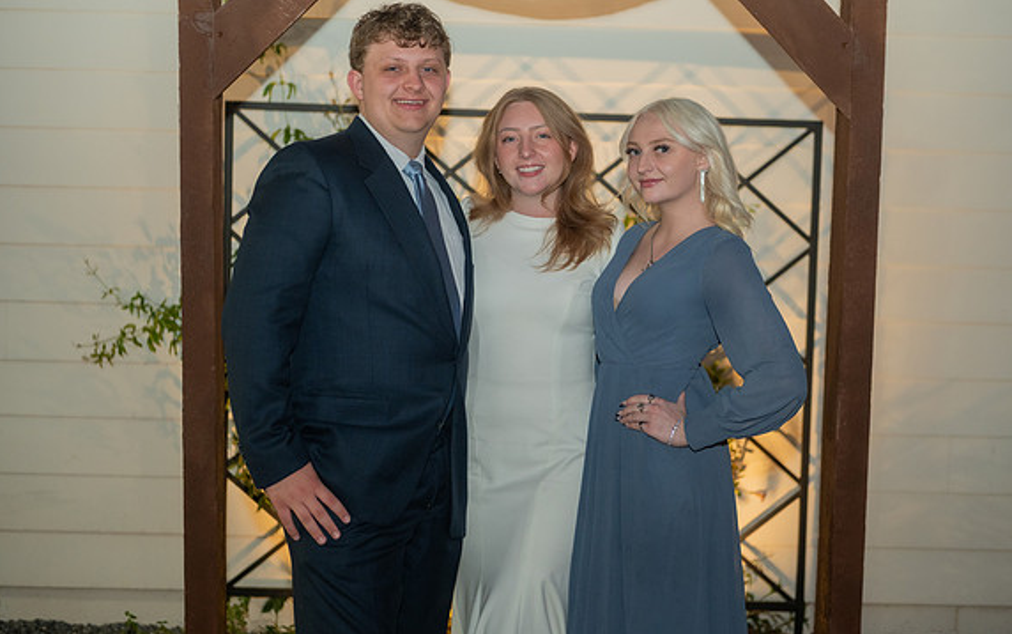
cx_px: 510
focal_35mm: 64
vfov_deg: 20.3
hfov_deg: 32.0
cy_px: 299
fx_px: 1766
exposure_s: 1/80
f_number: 2.8
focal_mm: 62
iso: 2000
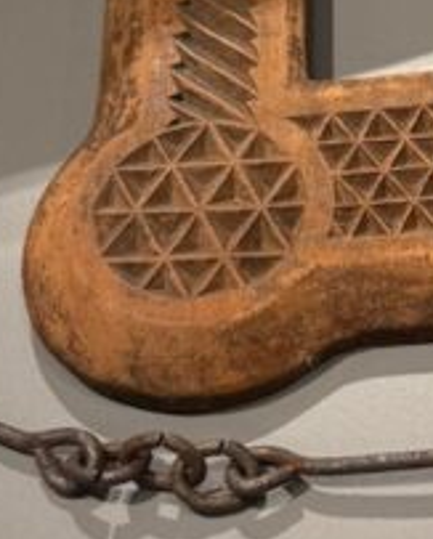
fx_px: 1886
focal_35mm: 118
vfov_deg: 16.1
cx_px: 470
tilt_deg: -48.8
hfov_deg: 12.9
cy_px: 56
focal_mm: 6.76
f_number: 1.78
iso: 160
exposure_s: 1/100
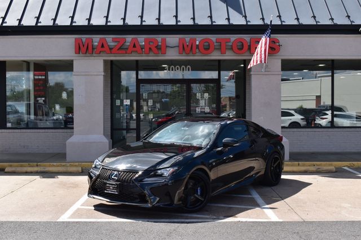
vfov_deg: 28.0
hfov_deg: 41.1
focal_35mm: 48
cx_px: 180
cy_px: 120
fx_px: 481
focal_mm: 32
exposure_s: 1/400
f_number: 11
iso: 400
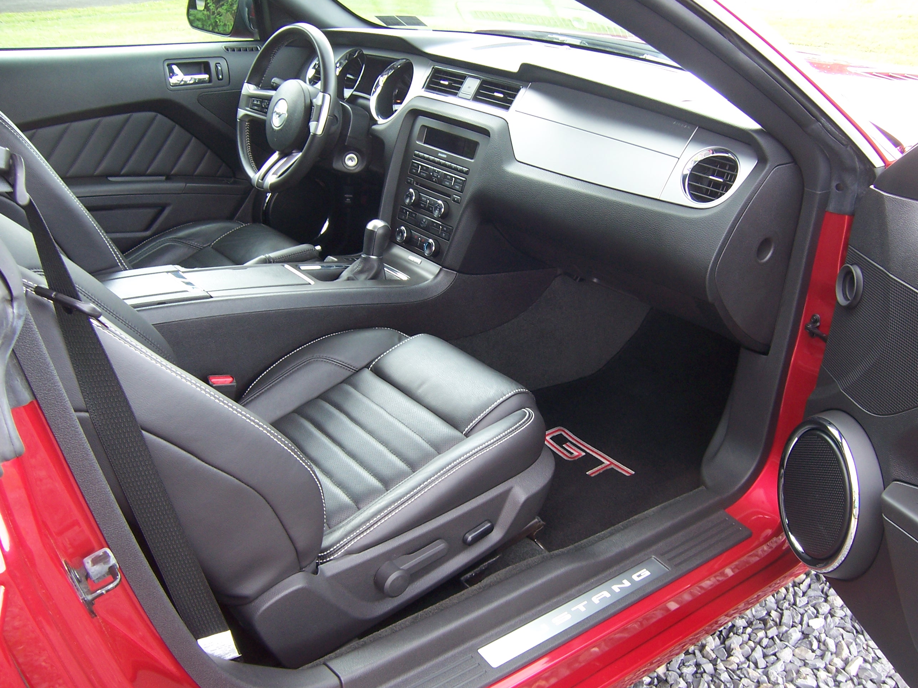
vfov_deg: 42.9
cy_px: 344
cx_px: 459
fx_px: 875
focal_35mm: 33
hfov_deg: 55.4
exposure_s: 1/30
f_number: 3.4
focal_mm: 5.5
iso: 100
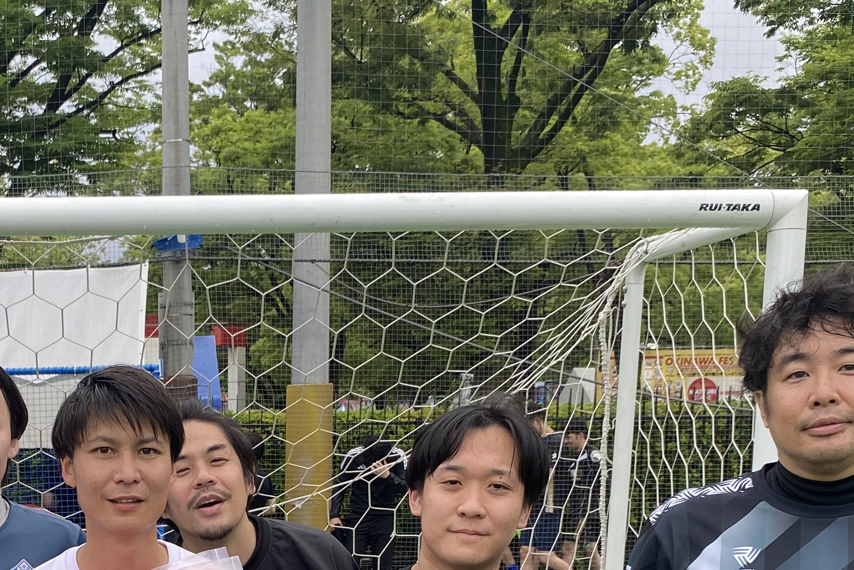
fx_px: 1447
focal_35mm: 61
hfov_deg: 31.8
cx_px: 141
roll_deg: +0.5
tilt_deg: -8.7
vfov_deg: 20.6
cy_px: 704
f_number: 1.8
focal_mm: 4.25
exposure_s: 1/311
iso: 32
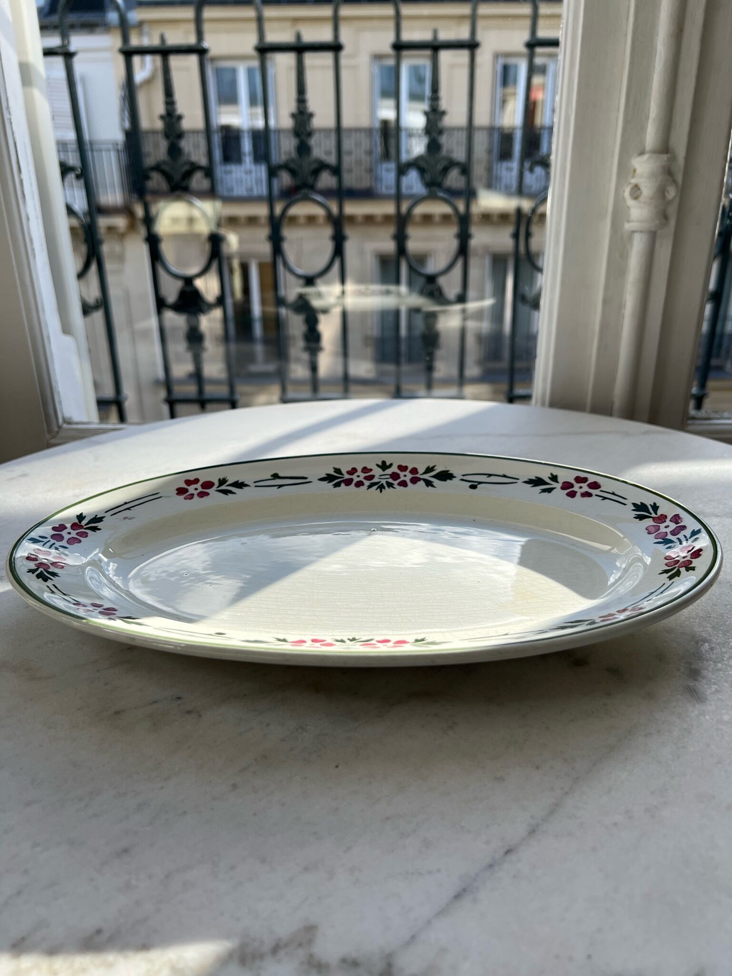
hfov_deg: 53.0
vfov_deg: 67.3
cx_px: 366
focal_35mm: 26
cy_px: 488
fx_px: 733
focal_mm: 5.7
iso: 50
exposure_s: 1/1449
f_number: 1.5
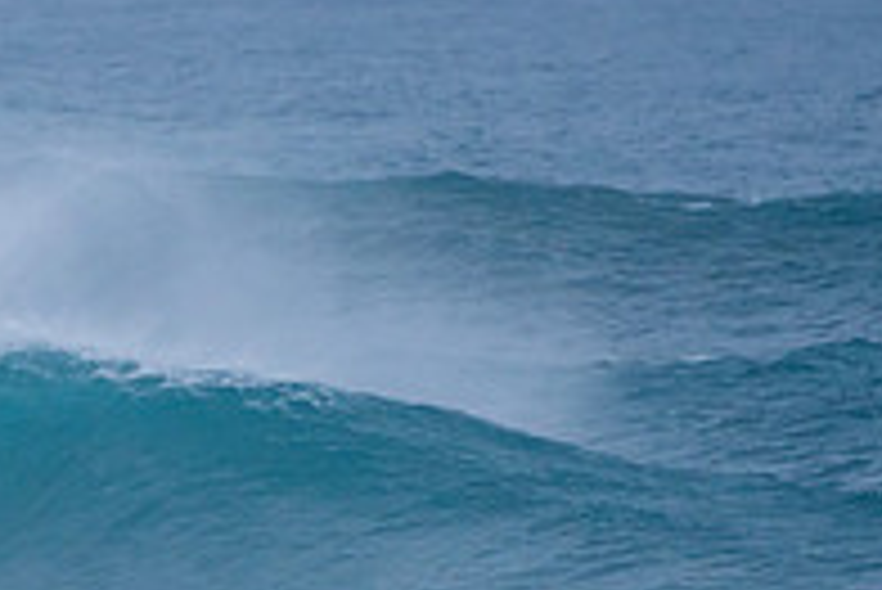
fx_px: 44523
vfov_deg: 0.8
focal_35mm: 1816
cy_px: 643
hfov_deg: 1.1
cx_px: -88
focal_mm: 500
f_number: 5.6
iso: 450
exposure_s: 1/1250
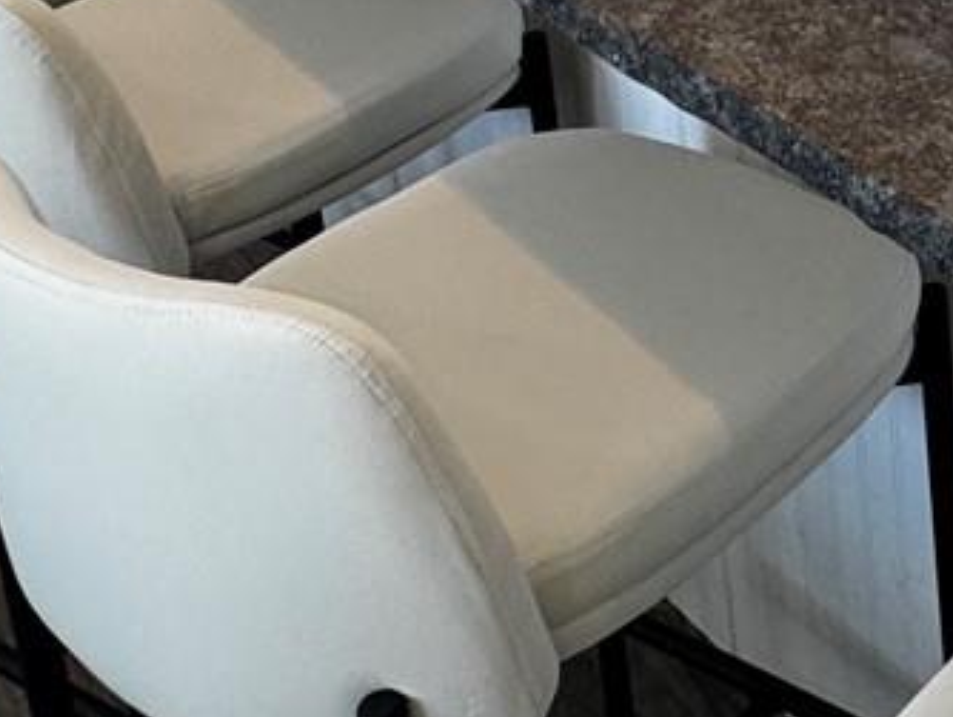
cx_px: 1284
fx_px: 1846
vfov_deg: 19.1
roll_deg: +1.2
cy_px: -380
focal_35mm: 67
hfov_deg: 24.7
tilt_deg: -12.9
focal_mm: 2.22
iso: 160
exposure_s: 1/120
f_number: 2.2
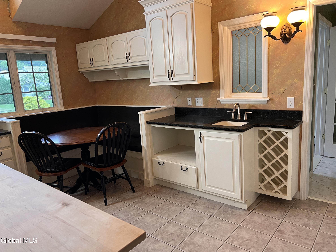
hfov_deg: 67.3
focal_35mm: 26
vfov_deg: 53.1
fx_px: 252
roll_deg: +3.5
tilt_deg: -10.0
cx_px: 168
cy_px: 126
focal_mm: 5.7
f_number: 1.5
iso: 125
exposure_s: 1/60
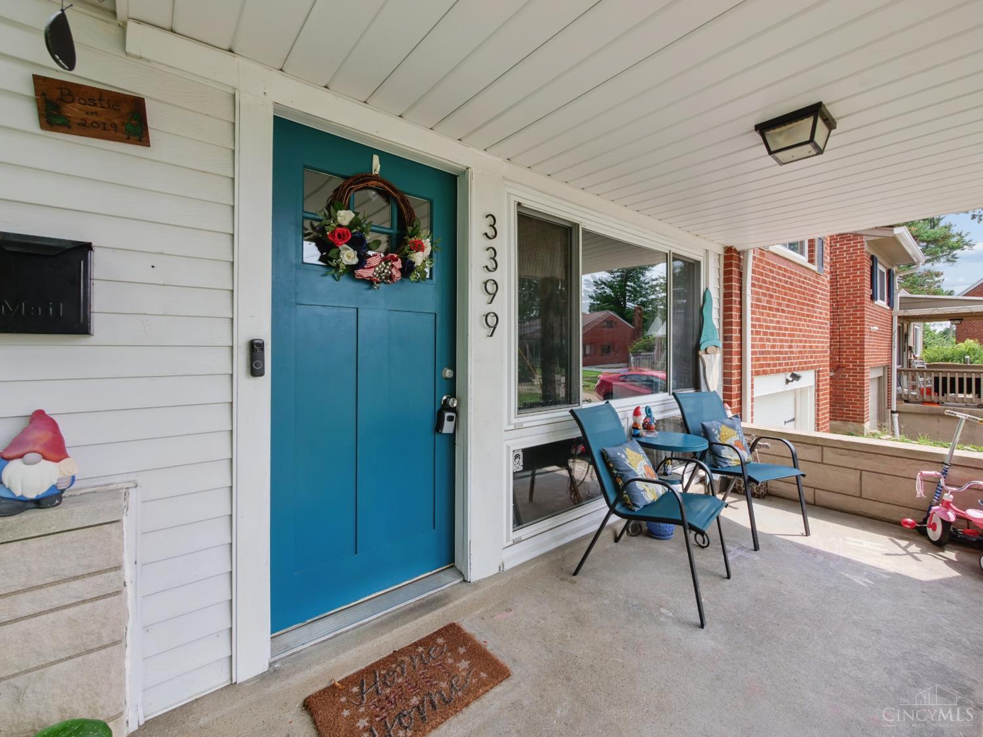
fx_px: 398
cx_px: 492
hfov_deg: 102.1
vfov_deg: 85.7
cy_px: 368
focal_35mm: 14
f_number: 8
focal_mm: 7
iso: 200
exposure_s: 1/125
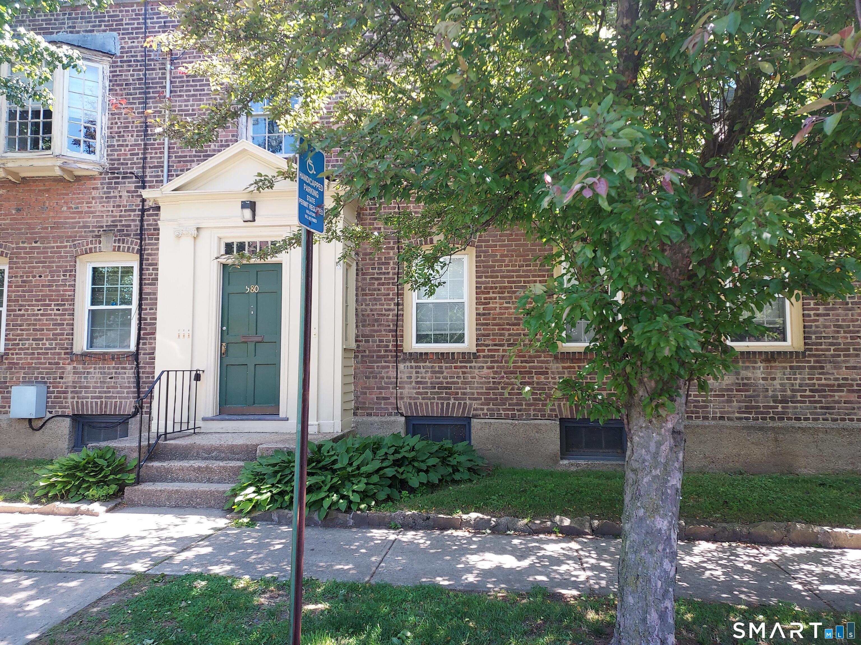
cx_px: 430
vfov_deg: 56.8
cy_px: 322
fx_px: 597
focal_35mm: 24
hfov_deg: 71.6
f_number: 1.8
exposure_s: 1/60
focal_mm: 4.6
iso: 50
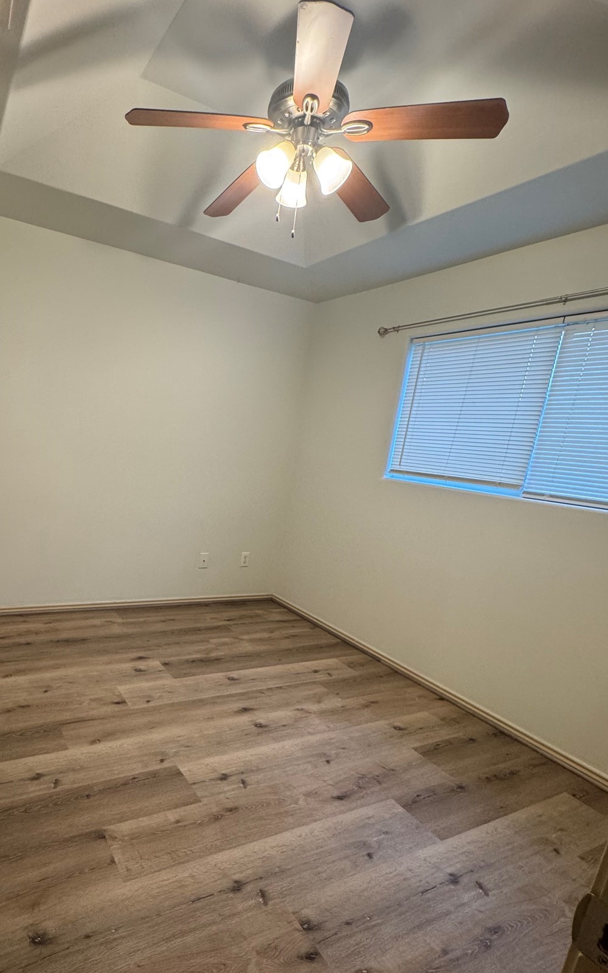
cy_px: 558
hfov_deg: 60.2
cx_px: 185
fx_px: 504
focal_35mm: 19
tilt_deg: -13.9
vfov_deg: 87.4
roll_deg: -6.2
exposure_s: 1/60
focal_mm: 2.22
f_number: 2.2
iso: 200
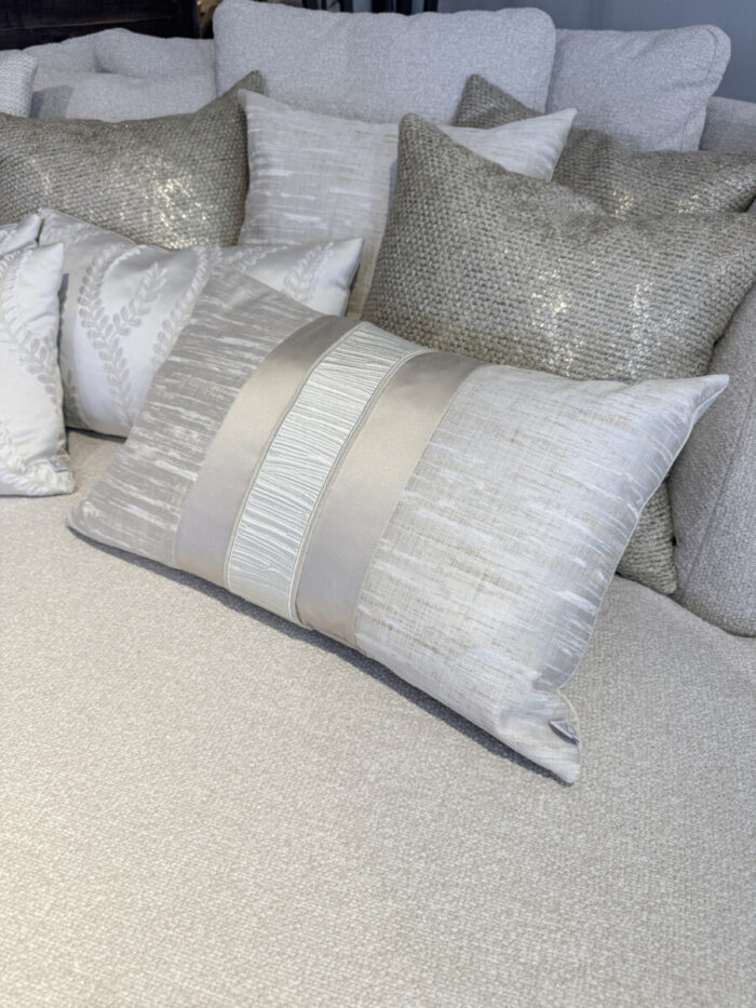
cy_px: 504
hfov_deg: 56.8
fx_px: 699
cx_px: 378
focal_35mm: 24
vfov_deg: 71.6
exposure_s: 1/100
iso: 64
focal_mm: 6.76
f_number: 1.78
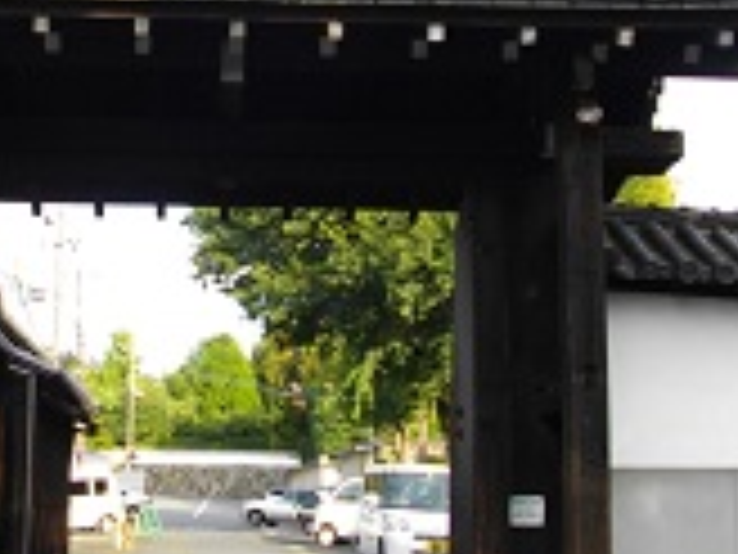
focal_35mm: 76
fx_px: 1620
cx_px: 205
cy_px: 198
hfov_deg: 25.4
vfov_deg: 19.3
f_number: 2.9
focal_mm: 5.7
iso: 100
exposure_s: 1/200
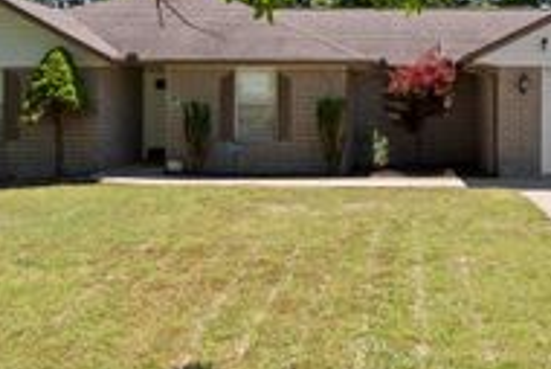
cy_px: 115
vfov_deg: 31.6
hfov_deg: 45.6
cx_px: 371
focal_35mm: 42
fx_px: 643
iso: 200
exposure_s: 1/320
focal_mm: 16
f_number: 9
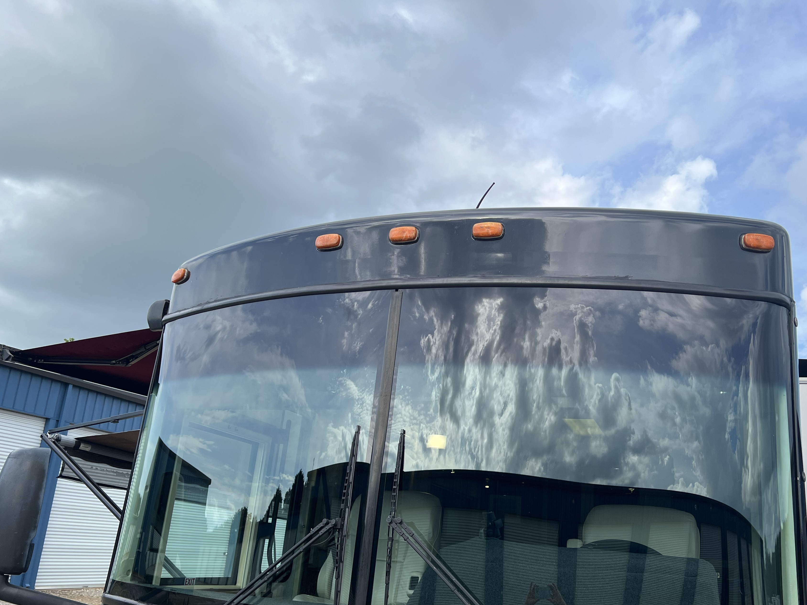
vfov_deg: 45.2
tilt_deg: +14.5
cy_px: 360
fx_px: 723
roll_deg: -4.0
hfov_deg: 58.3
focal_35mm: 31
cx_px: 440
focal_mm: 5.7
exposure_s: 1/2571
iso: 50
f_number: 1.5
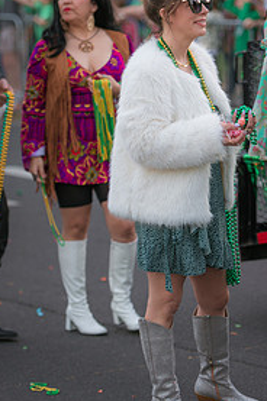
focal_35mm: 179
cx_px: 173
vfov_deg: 11.5
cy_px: 142
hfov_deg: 7.6
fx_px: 1996
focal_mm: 110
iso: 140
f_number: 2.8
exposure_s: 1/160
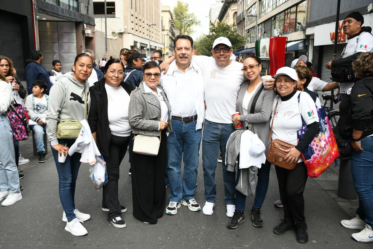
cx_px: 186
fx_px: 352
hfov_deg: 55.8
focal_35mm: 34
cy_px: 124
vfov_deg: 38.9
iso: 160
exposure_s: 1/100
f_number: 4.5
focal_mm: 23
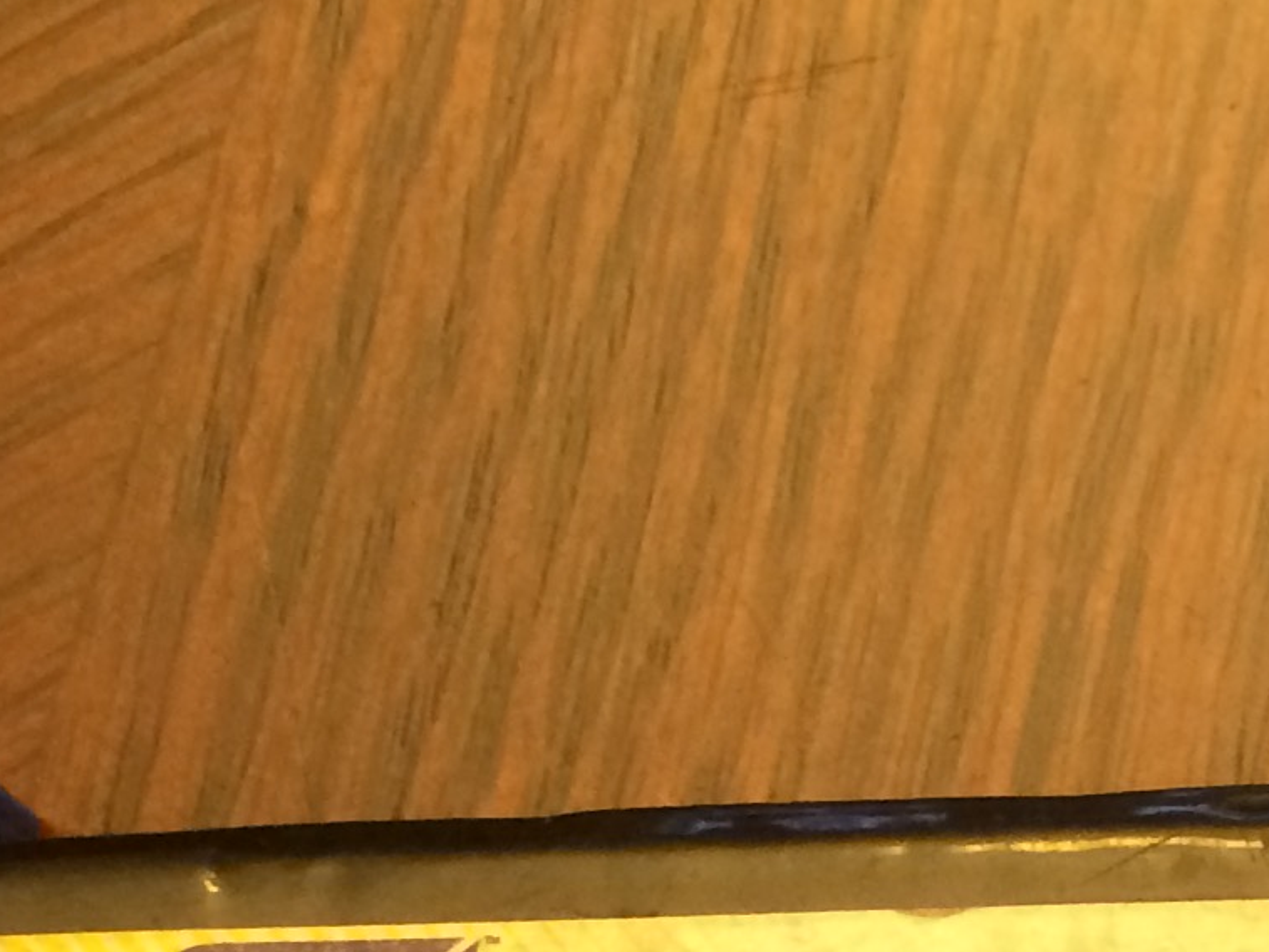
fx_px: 4583
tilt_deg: -87.7
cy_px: 1220
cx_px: 1026
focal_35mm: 125
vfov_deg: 11.6
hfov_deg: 15.7
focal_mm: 4.15
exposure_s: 1/24
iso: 320
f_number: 2.2
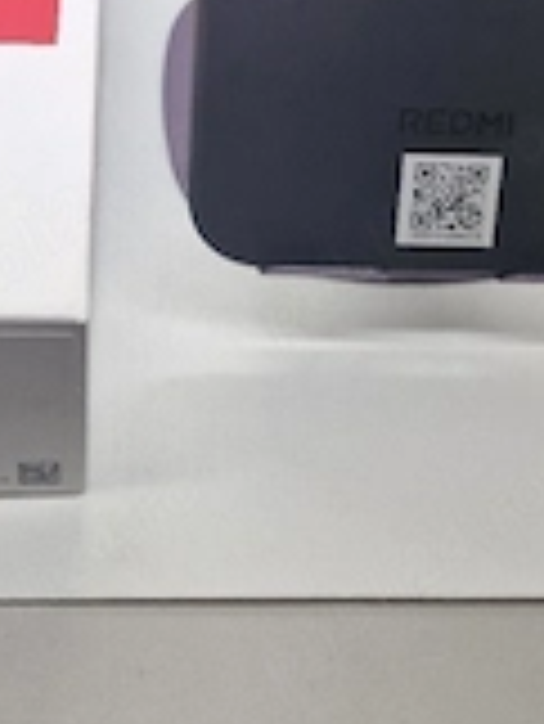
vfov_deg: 30.3
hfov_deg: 25.4
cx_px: 144
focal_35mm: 57
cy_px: -67
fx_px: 1193
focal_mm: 6.4
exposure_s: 1/100
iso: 50
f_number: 1.8
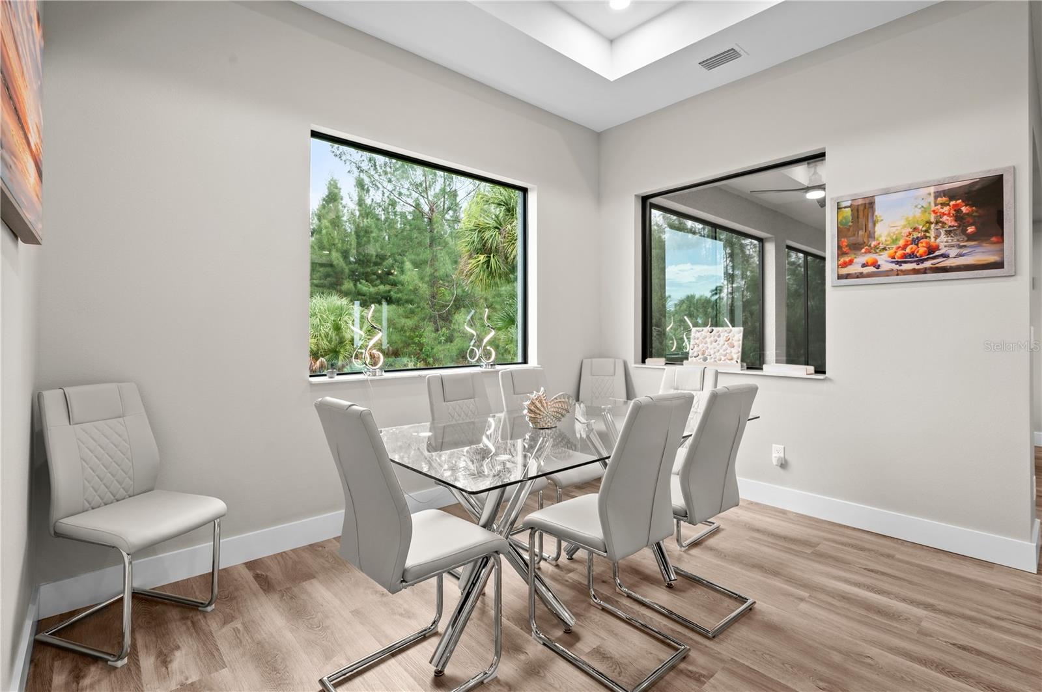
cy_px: 346
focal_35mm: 16
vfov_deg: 71.9
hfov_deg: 95.0
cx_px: 521
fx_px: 477
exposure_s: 1/4
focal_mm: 16.5
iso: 200
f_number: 8
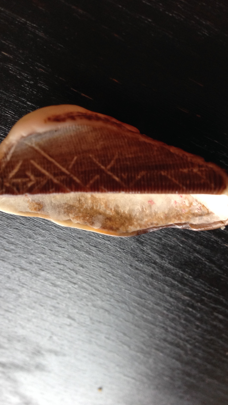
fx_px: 387
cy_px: 202
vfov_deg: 55.3
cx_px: 104
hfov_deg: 32.8
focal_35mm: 36
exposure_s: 1/20
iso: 100
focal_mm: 4.12
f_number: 2.4
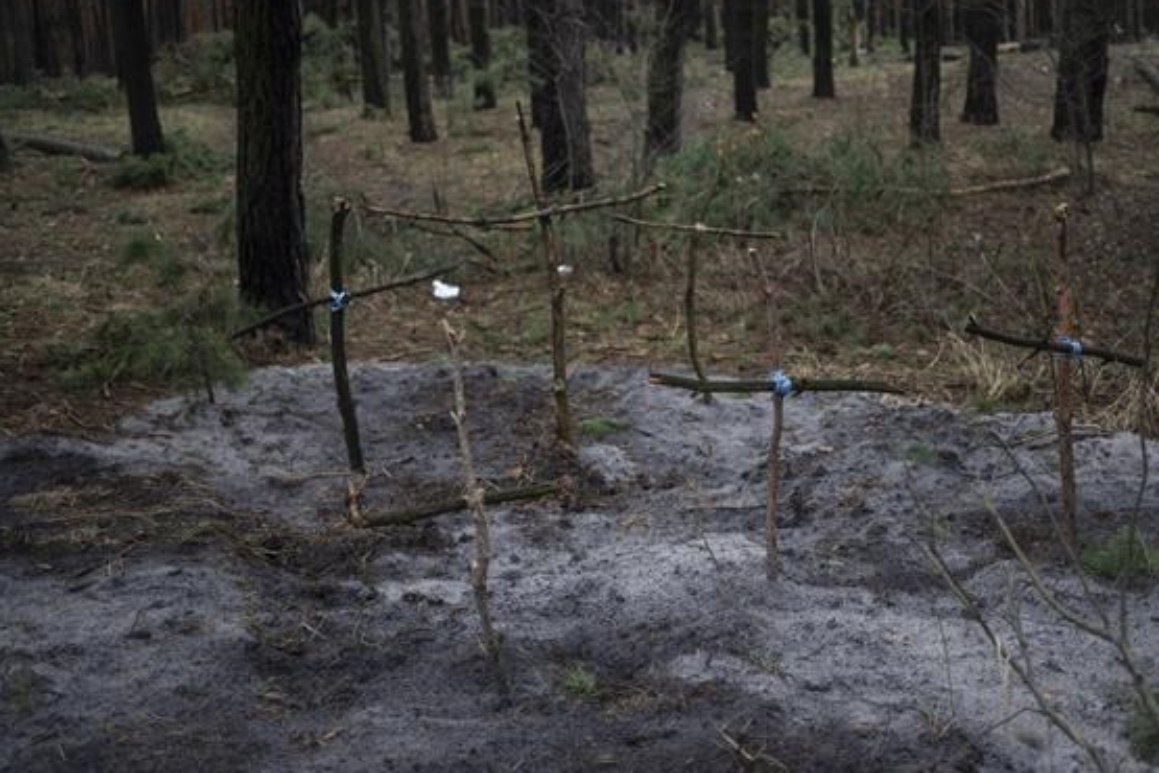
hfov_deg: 47.3
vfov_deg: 32.6
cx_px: 660
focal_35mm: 41
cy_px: 327
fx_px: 1320
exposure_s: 1/250
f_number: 1.8
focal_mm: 35
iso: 160
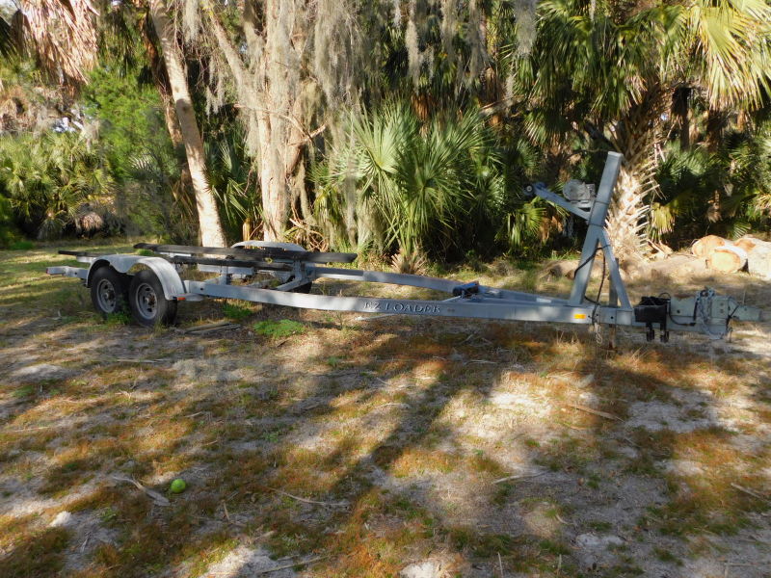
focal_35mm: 30
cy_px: 289
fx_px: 668
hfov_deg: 60.0
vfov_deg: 46.8
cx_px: 386
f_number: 3.2
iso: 125
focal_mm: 5.3
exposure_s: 1/400
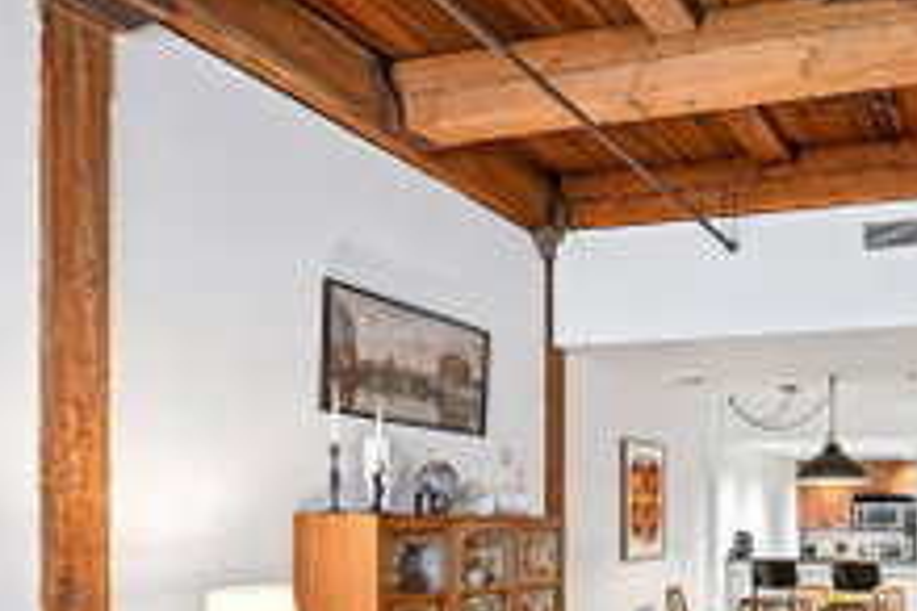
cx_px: 827
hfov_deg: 48.6
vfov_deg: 36.0
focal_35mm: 35
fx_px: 891
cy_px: 527
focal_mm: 16
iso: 800
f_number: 8
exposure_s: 1/13
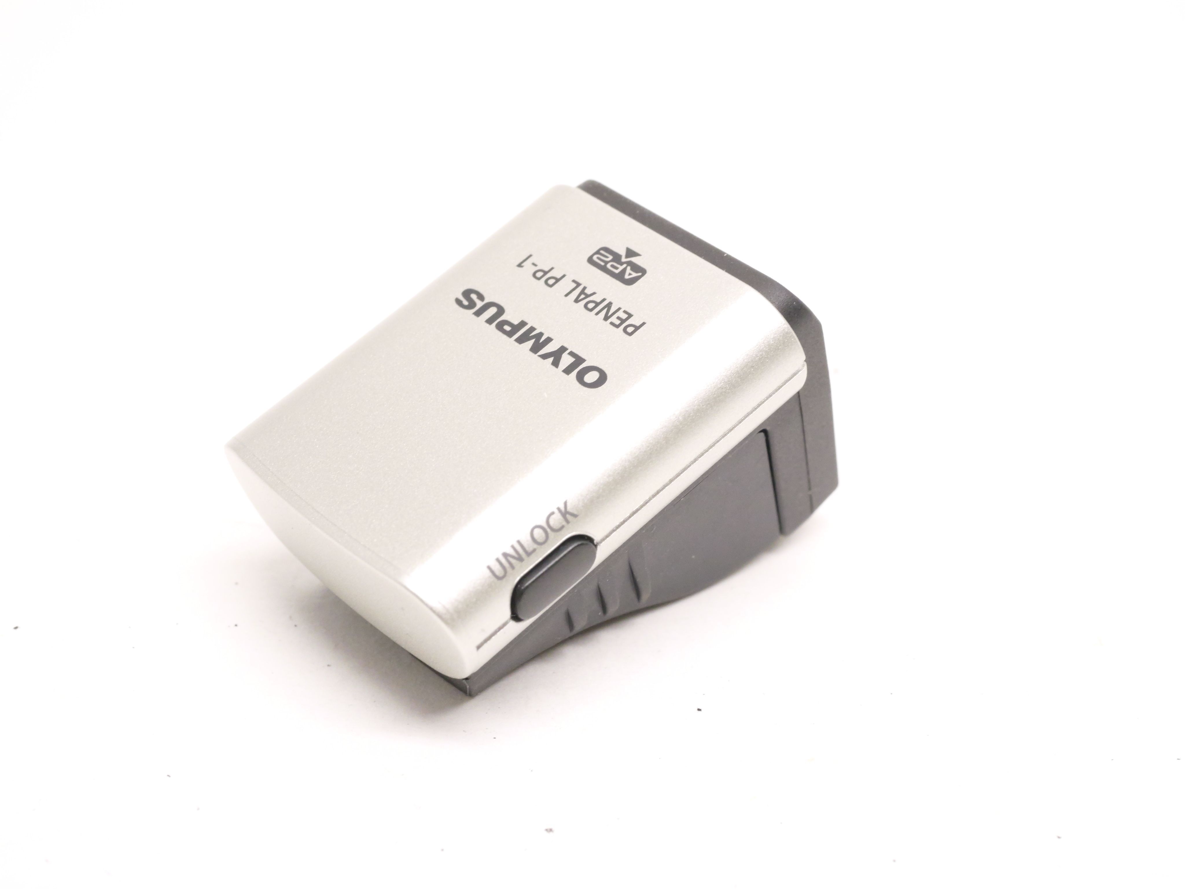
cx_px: 592
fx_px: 2054
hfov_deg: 32.2
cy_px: 444
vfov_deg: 24.4
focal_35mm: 60
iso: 3200
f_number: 8
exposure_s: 1/60
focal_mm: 30
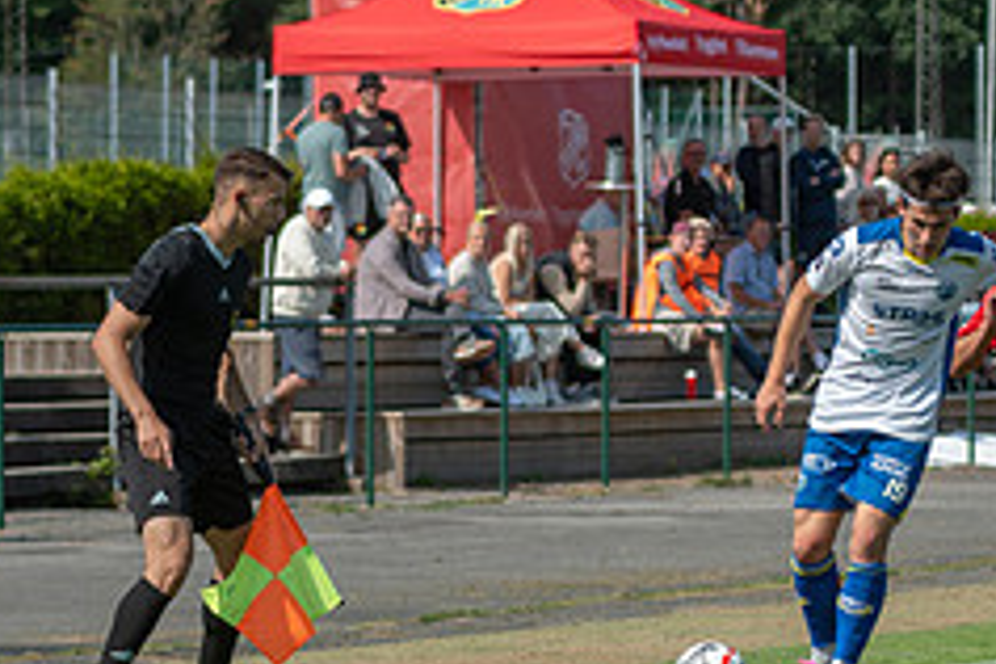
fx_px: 7220
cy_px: 317
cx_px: 819
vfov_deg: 5.3
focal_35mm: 261
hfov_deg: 7.9
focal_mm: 70
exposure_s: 1/1600
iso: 110
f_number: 3.2
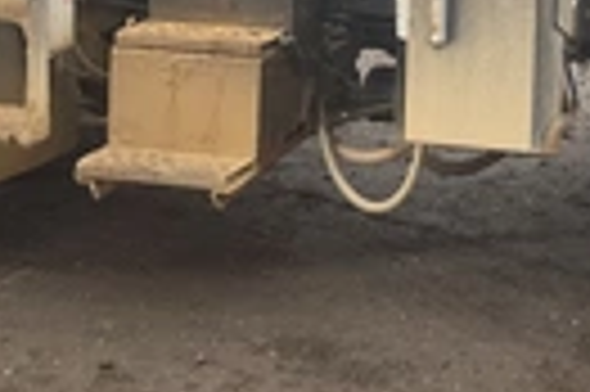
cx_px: 622
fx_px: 1506
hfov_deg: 21.2
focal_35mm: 92
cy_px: -59
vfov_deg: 14.4
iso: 25
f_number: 1.8
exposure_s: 1/391
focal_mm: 3
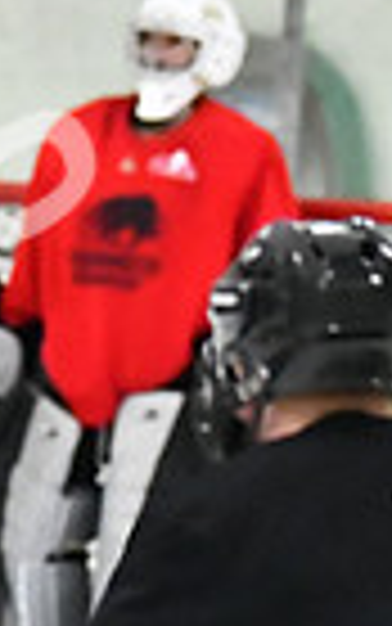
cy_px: 669
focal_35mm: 797
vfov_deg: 2.6
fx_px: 13611
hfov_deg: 1.6
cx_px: -892
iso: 6400
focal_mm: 125
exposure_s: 1/1600
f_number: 2.8
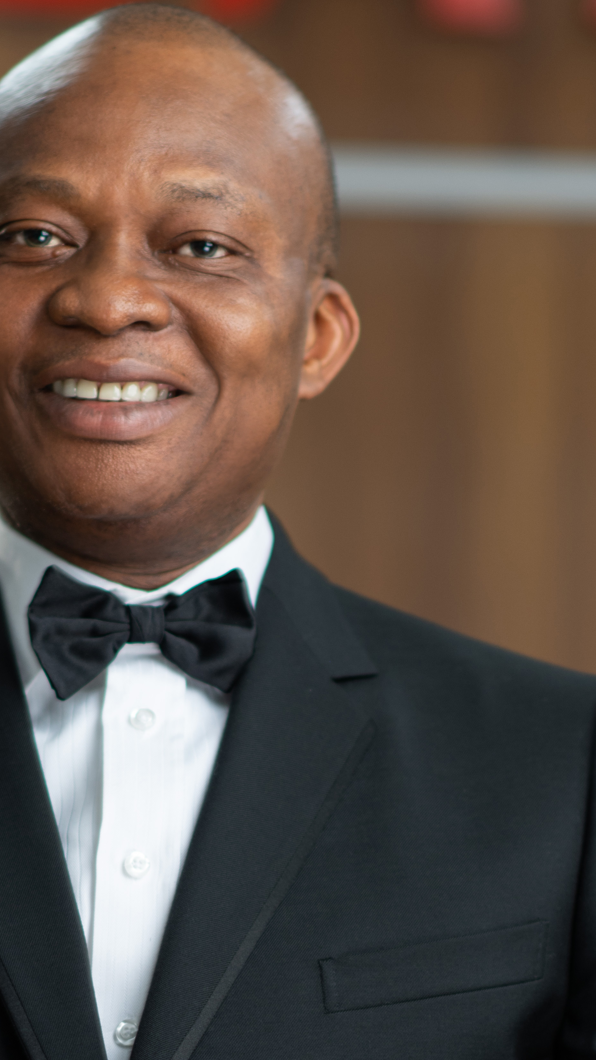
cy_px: 986
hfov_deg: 5.5
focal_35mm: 222
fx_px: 6236
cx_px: 145
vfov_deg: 9.7
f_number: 2
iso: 100
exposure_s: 1/90
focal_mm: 85
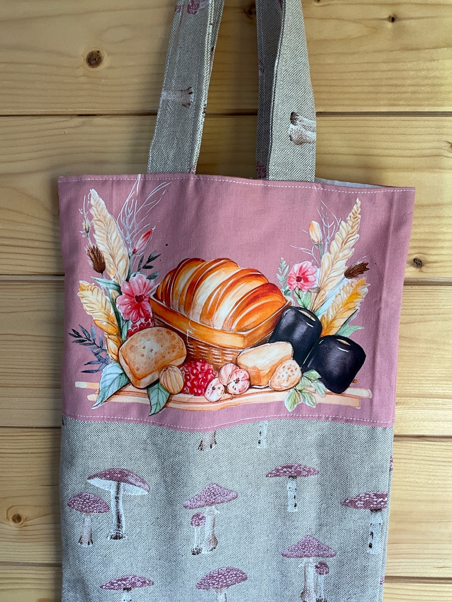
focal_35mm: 29
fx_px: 505
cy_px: 301
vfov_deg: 61.7
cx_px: 226
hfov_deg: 48.2
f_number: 1.8
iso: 25
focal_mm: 3
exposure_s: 1/100
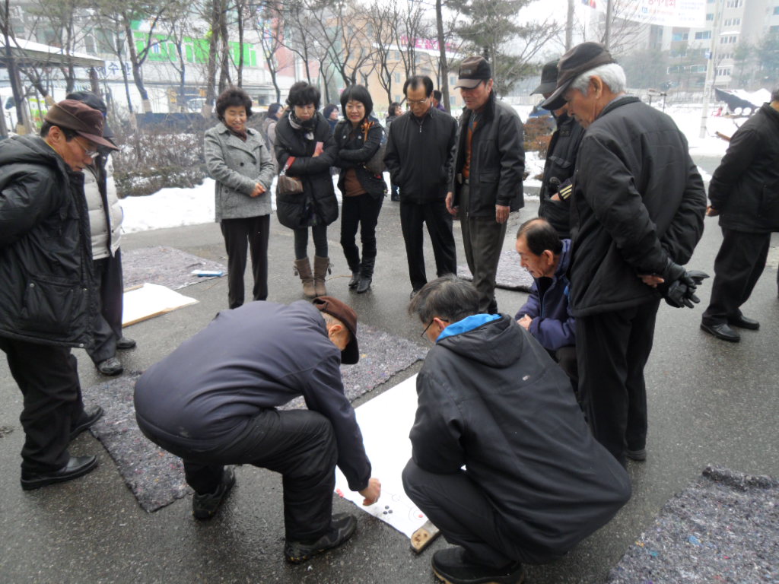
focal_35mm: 24
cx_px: 390
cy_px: 292
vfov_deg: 56.8
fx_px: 540
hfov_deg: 71.6
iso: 80
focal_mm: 4.3
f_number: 2.8
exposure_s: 1/250
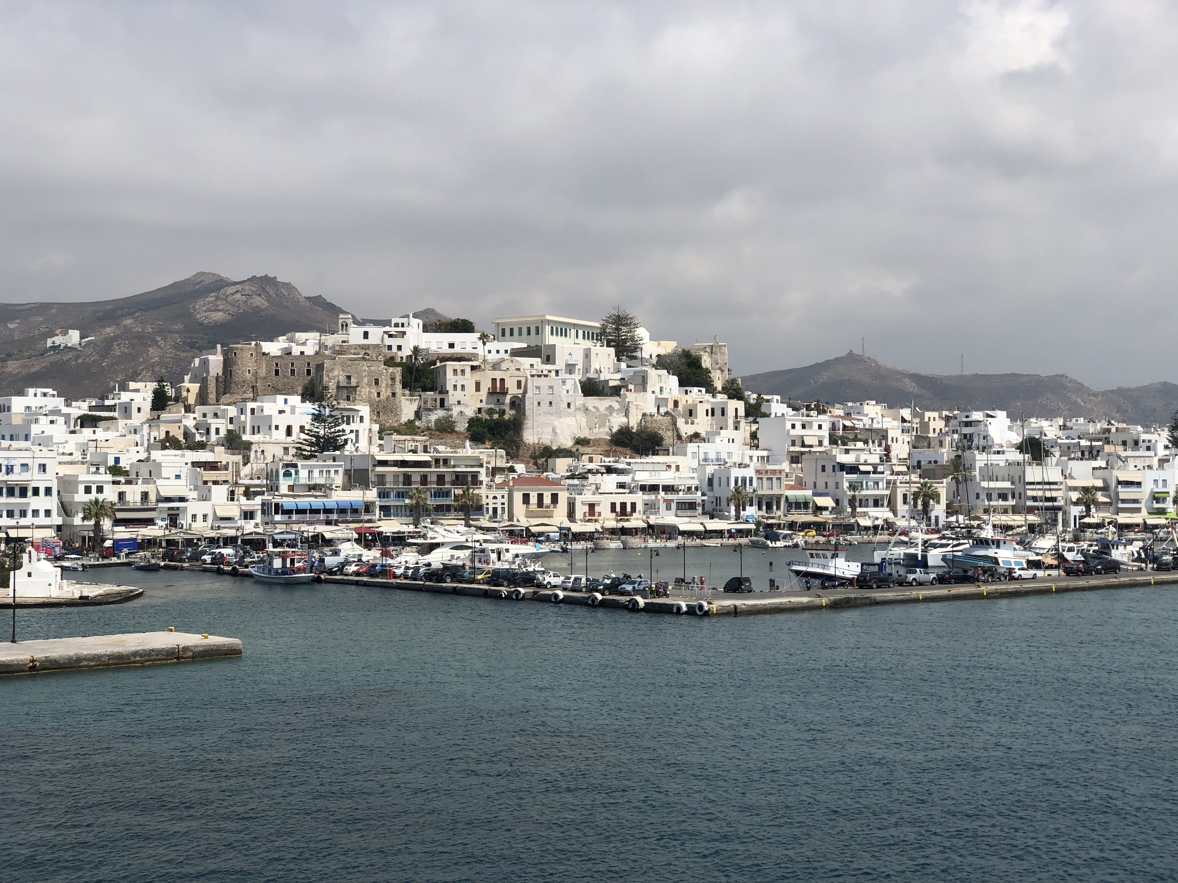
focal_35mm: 52
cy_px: 442
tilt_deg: +1.6
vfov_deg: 28.0
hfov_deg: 36.8
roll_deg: +0.6
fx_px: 1770
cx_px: 589
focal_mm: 6
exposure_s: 1/2288
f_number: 2.4
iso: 16
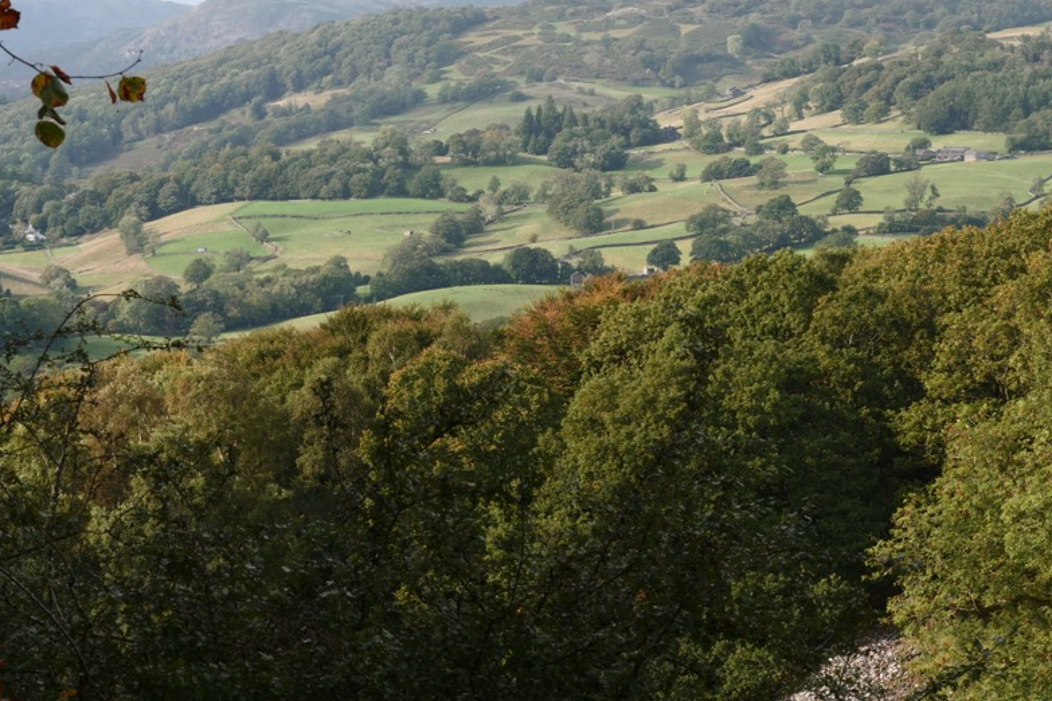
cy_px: 191
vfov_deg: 9.7
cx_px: 341
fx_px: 4120
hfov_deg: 14.5
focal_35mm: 141
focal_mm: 46
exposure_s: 1/100
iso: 64
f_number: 8
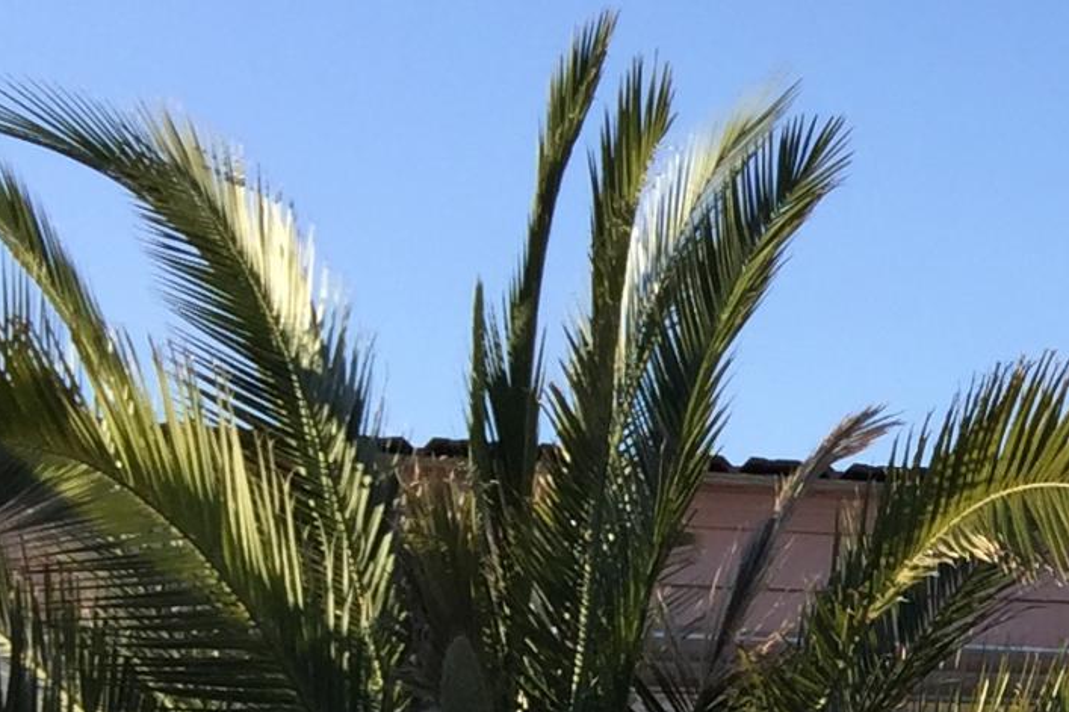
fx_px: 3800
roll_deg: -0.5
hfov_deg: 13.5
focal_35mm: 128
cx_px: 2189
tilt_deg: +0.3
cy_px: 1120
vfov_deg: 10.3
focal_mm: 4.15
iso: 32
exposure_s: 1/807
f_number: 2.2
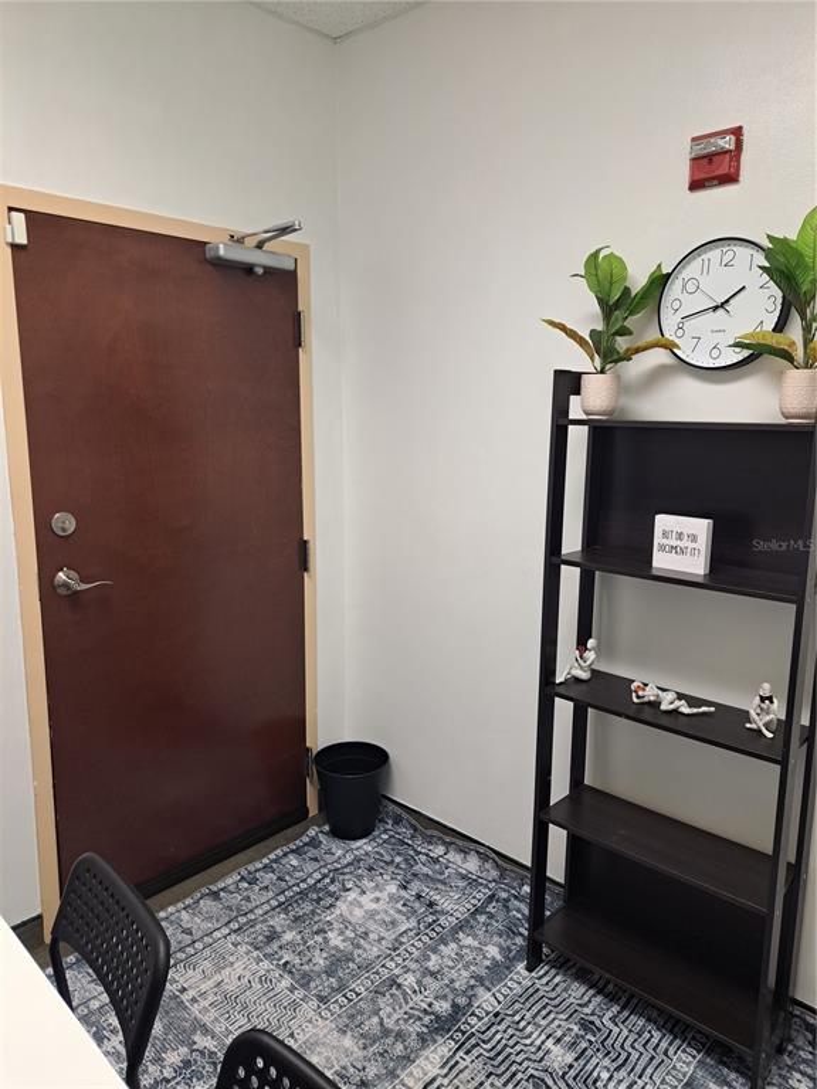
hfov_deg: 56.8
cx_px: 408
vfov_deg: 71.6
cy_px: 544
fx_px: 755
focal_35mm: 24
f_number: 1.8
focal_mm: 5.23
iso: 160
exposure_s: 1/60
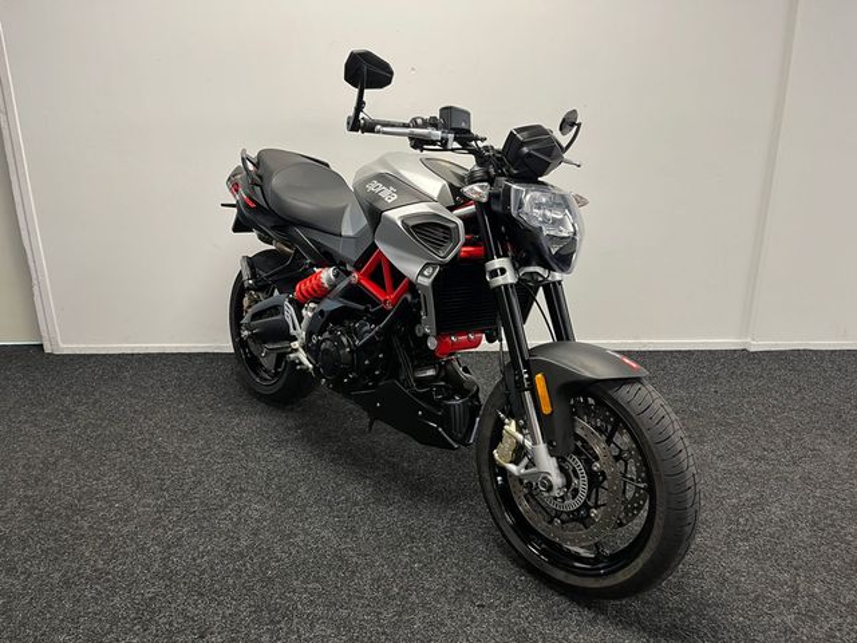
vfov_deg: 53.1
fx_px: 644
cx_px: 428
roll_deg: +0.8
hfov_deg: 67.3
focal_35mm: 26
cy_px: 322
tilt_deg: -17.6
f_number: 1.6
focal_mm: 5.1
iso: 100
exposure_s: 1/50
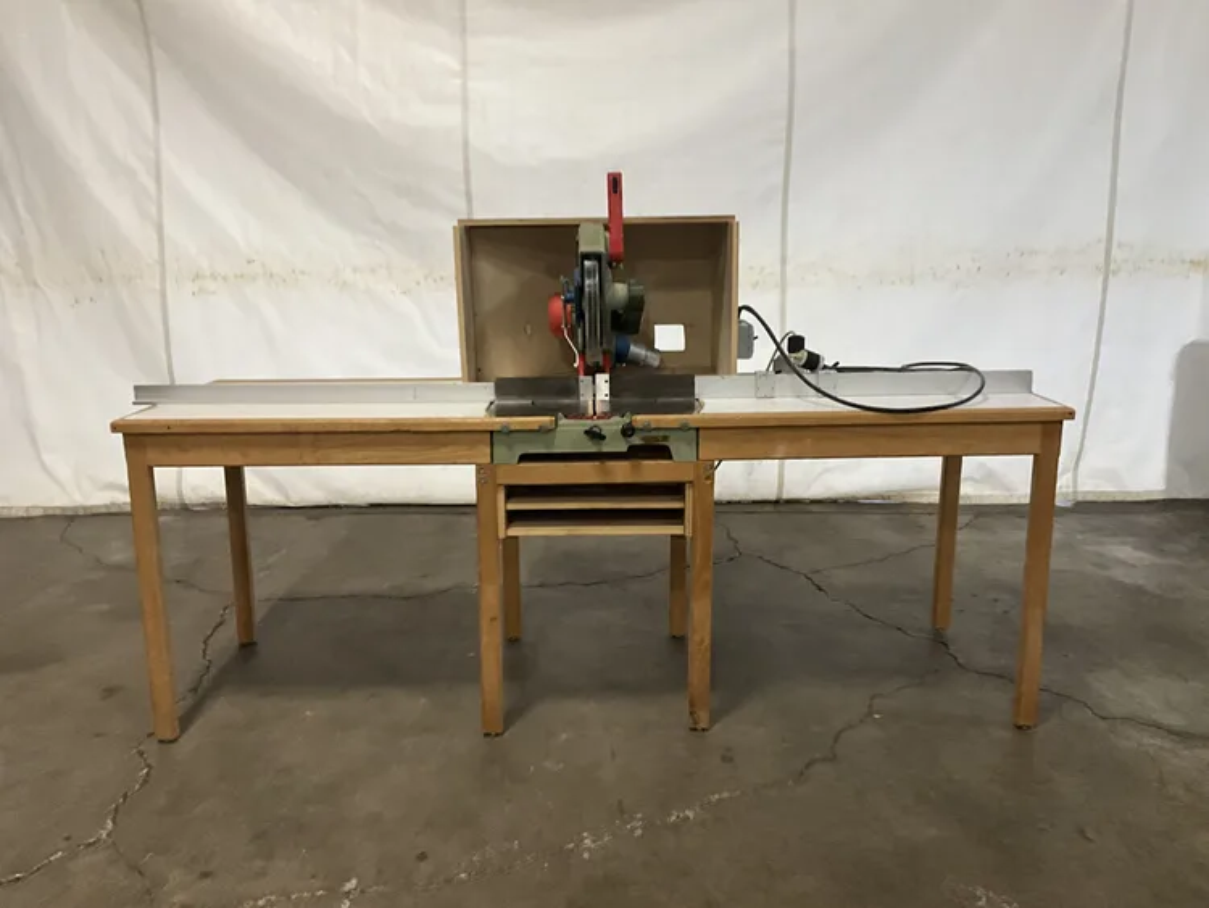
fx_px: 1013
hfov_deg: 61.6
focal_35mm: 29
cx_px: 604
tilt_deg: -12.2
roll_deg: +0.2
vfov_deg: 48.3
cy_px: 454
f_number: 1.8
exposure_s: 1/60
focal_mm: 3
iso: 200
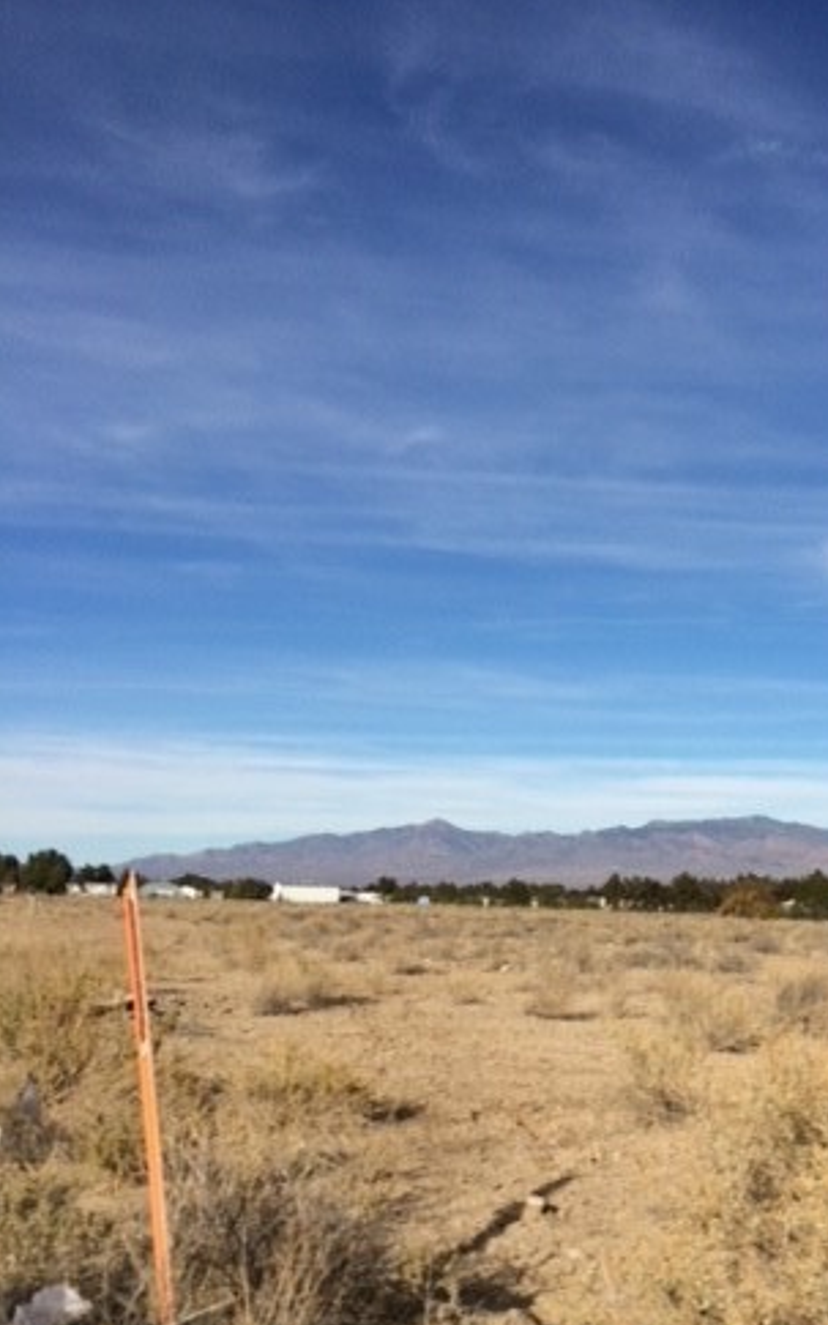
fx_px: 1517
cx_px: 648
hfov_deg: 29.9
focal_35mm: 42
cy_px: 798
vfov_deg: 46.9
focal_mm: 4.12
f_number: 2.2
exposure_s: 1/3425
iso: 40
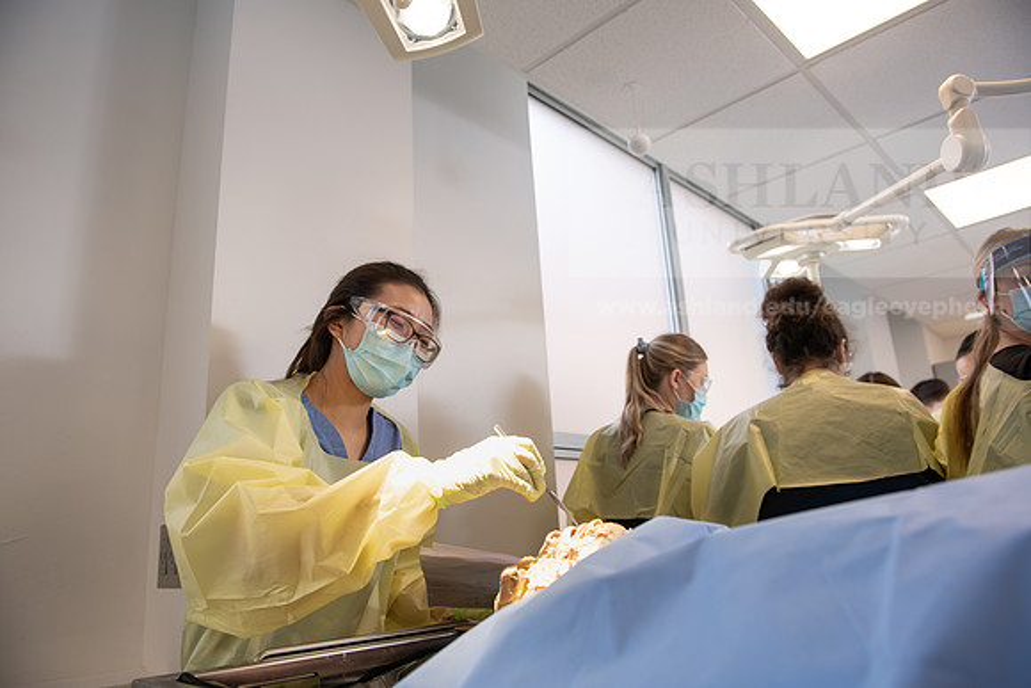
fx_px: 687
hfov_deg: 73.7
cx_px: 516
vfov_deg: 53.2
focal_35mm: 24
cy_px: 344
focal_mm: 24
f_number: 4
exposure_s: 1/200
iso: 400
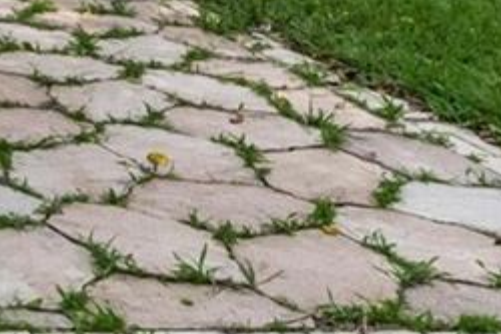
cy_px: -346
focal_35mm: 96
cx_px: -483
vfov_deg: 12.5
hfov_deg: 16.5
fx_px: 1337
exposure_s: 1/250
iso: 140
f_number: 9
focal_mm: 15
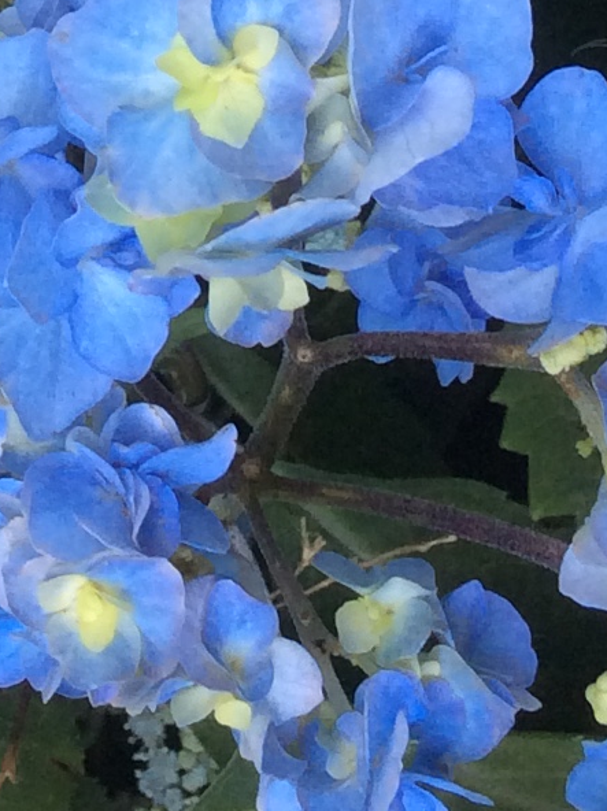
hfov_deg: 10.5
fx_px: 3278
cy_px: -241
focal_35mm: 140
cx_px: -7
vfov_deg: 13.6
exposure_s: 1/50
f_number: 2.4
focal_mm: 3.3
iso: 40
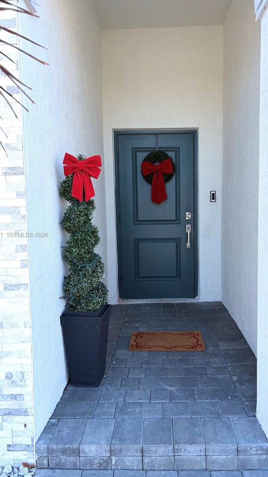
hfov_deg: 40.1
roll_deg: +0.5
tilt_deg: -4.3
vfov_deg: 66.1
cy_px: 235
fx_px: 366
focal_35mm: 29
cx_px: 155
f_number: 1.6
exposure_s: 1/478
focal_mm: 5.96
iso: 50
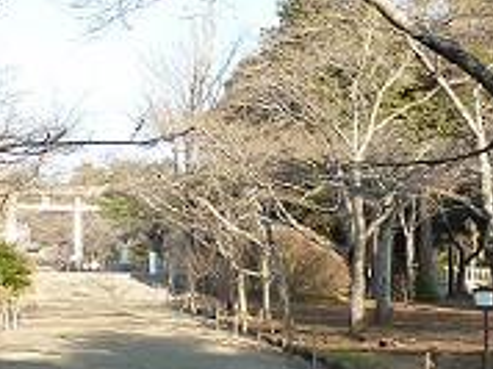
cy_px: 286
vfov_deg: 20.2
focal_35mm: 72
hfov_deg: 26.7
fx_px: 1024
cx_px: 127
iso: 160
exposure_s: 1/250
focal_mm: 4.1
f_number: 4
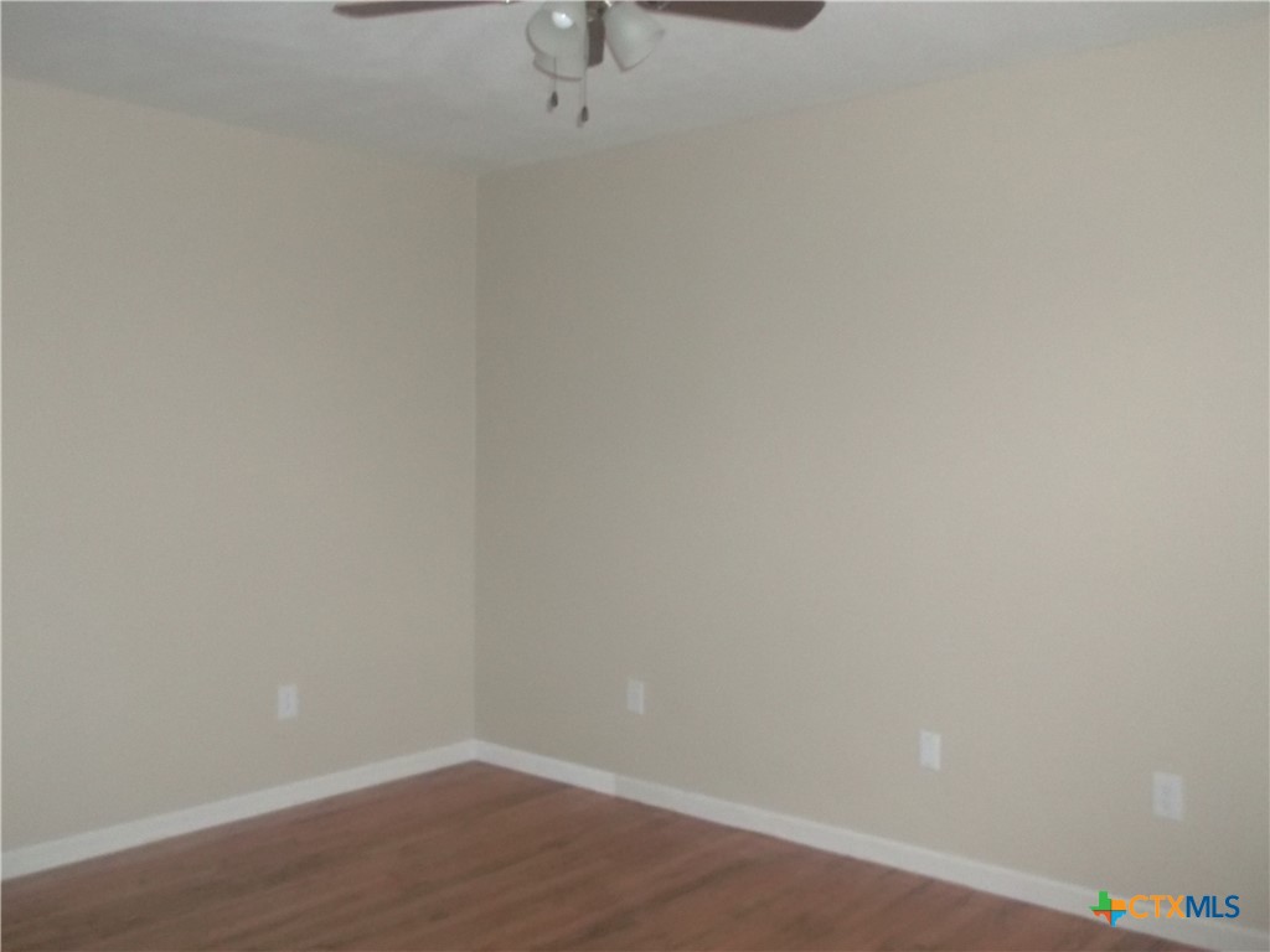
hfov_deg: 55.4
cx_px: 635
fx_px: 1211
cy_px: 476
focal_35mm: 33
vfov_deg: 42.9
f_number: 3.3
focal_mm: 5.9
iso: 320
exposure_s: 1/30
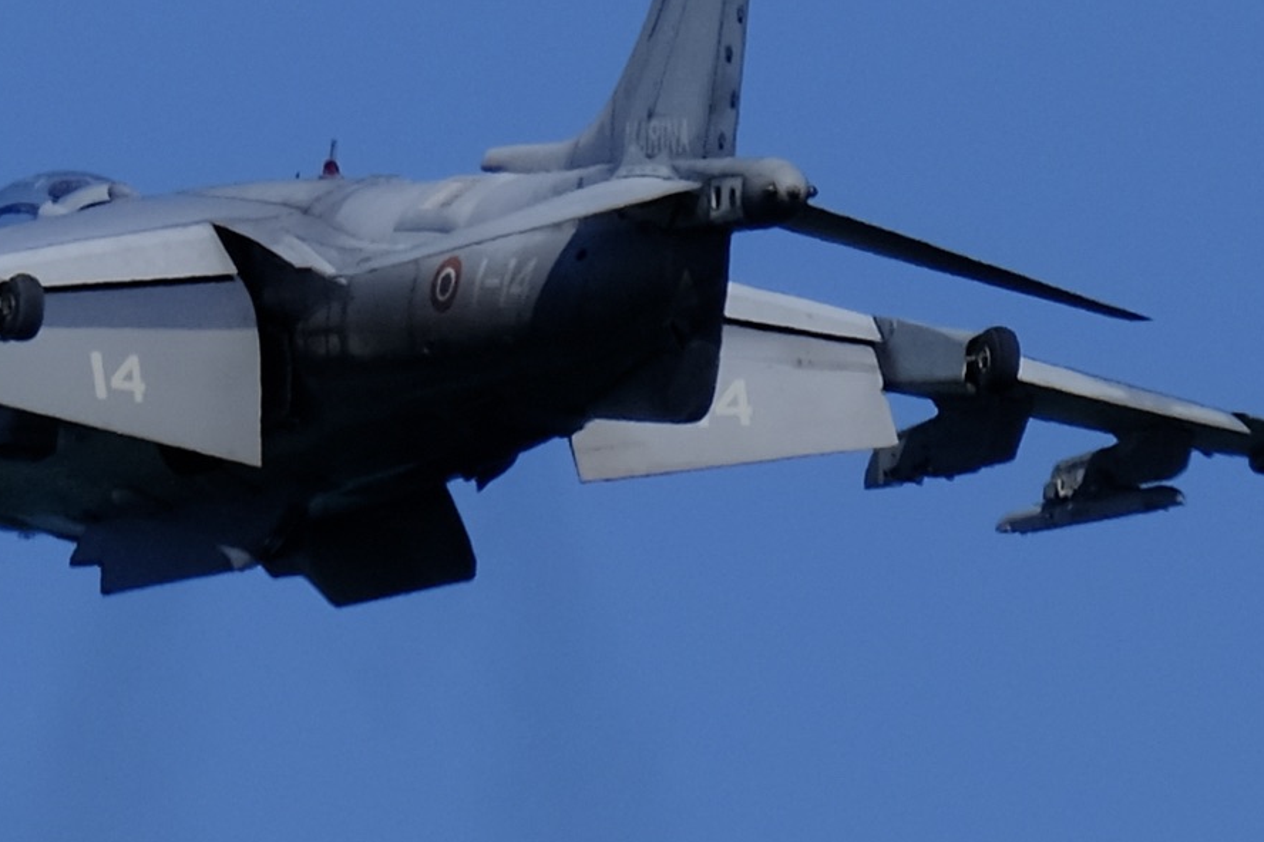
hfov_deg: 2.6
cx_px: 398
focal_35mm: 793
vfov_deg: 1.7
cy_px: 372
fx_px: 27841
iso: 160
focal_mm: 200
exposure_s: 1/1100
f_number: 7.1
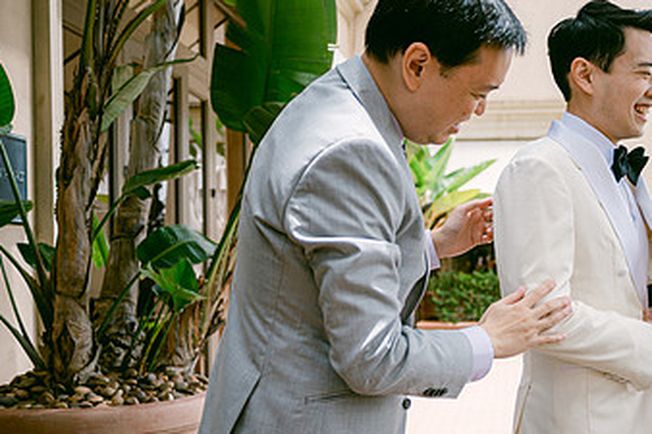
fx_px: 869
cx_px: 507
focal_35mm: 48
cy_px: 260
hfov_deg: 39.7
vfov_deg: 28.0
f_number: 2.8
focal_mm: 28
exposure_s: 1/1250
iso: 100
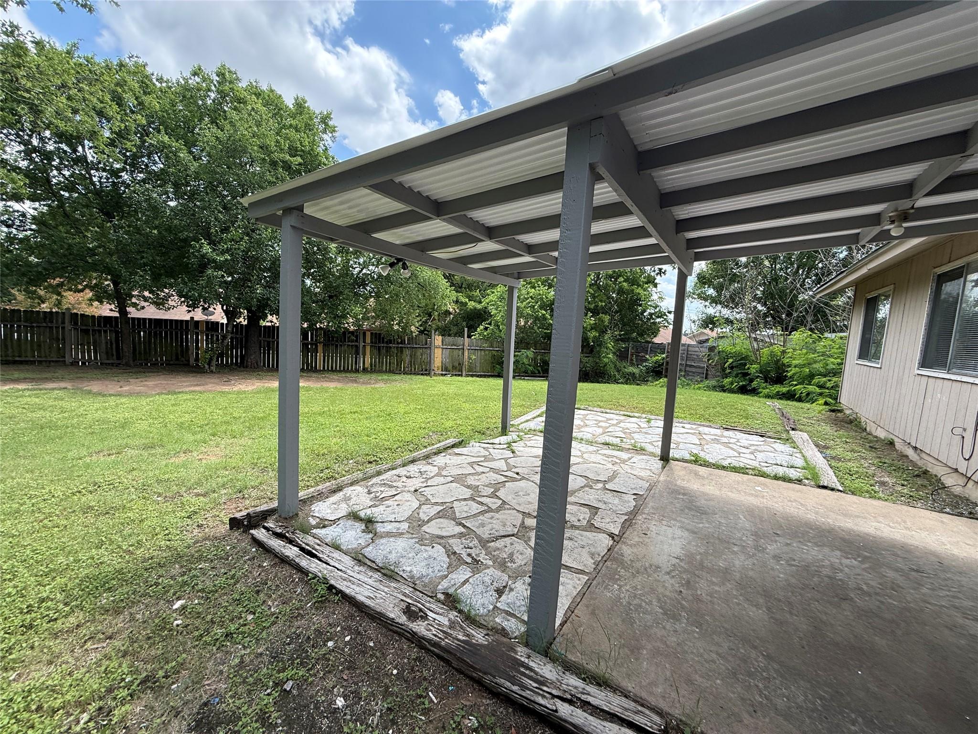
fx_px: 396
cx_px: 489
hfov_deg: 102.1
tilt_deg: -7.0
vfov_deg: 85.7
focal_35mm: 14
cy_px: 367
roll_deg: -0.8
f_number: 2.2
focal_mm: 2.22
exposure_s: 1/602
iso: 50
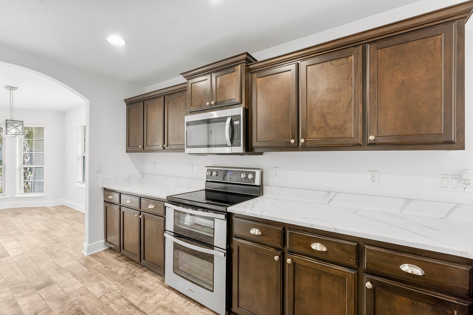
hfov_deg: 97.8
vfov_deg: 74.8
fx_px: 206
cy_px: 158
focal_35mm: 16
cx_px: 236
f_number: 8
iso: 400
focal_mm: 15.7
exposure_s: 1/10
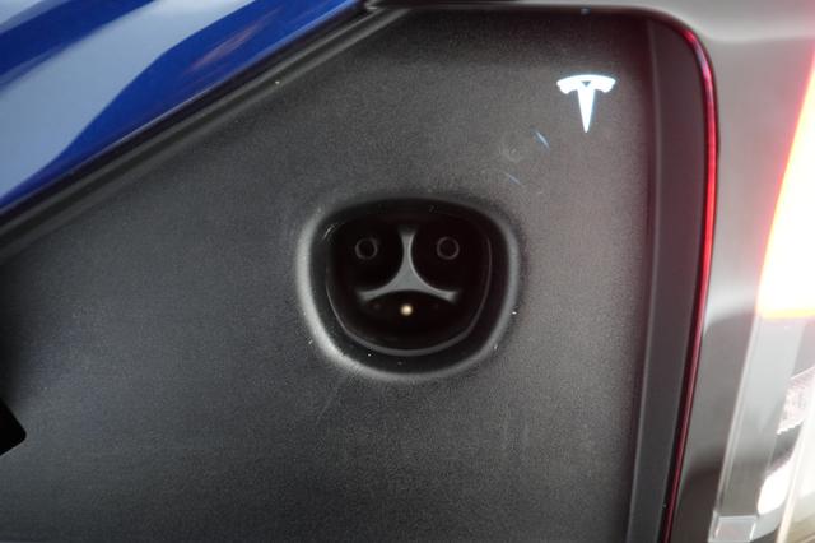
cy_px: 272
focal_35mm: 28
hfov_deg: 65.5
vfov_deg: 46.4
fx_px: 634
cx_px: 408
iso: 6400
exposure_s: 1/60
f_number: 2.8
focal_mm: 28
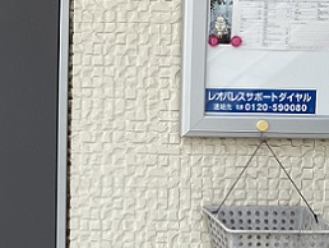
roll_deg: -1.1
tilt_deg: -3.9
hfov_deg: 20.5
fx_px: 828
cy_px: -3
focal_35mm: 87
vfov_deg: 16.6
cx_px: -99
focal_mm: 4.25
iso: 32
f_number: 1.8
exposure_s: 1/412
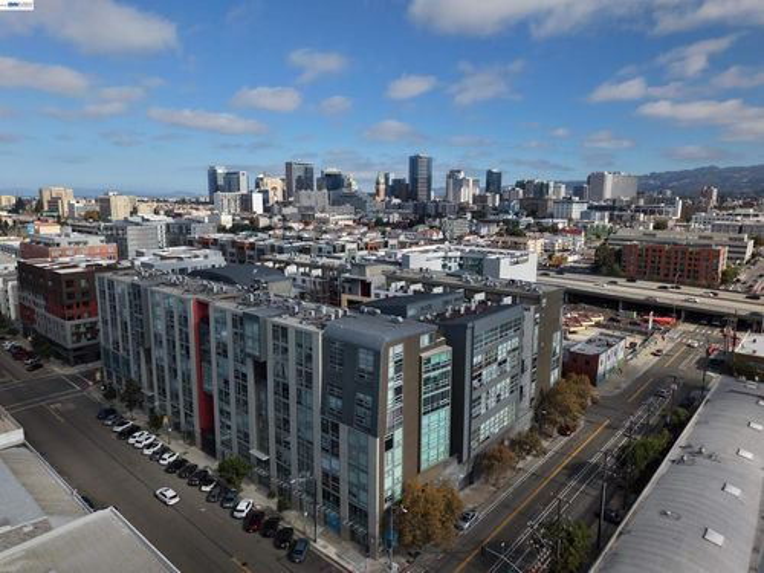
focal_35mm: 24
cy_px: 286
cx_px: 382
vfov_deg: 56.8
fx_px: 530
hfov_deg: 71.6
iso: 100
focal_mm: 8.67
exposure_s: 1/25
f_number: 1.8
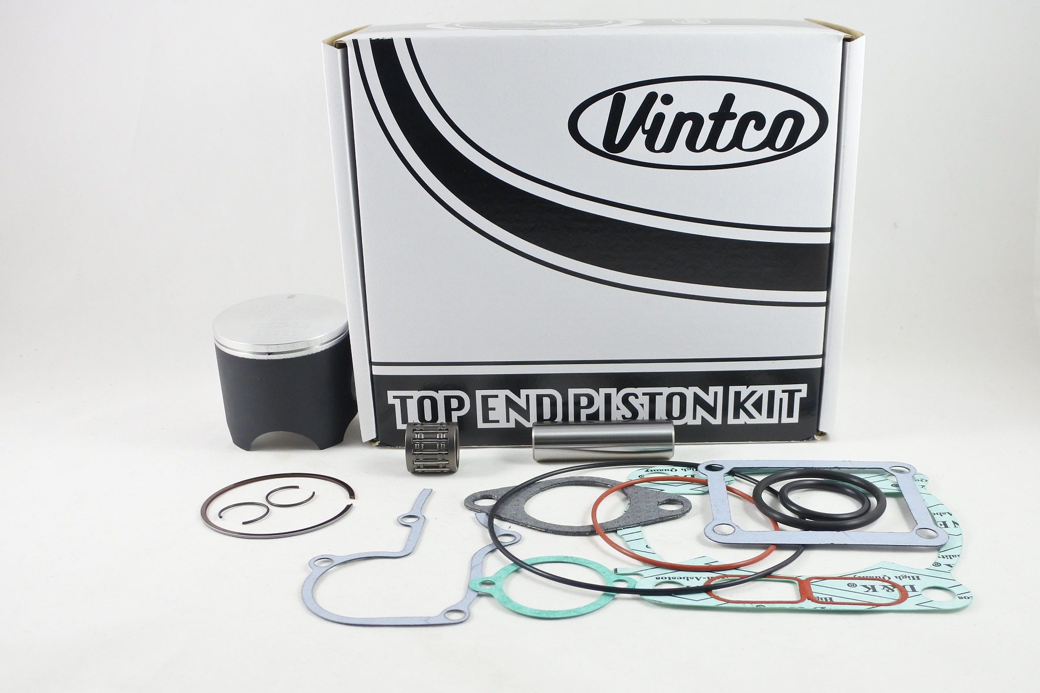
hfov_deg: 63.7
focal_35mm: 29
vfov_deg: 45.0
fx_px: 838
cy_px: 346
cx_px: 520
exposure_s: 1/125
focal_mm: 10.9
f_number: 3.5
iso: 500
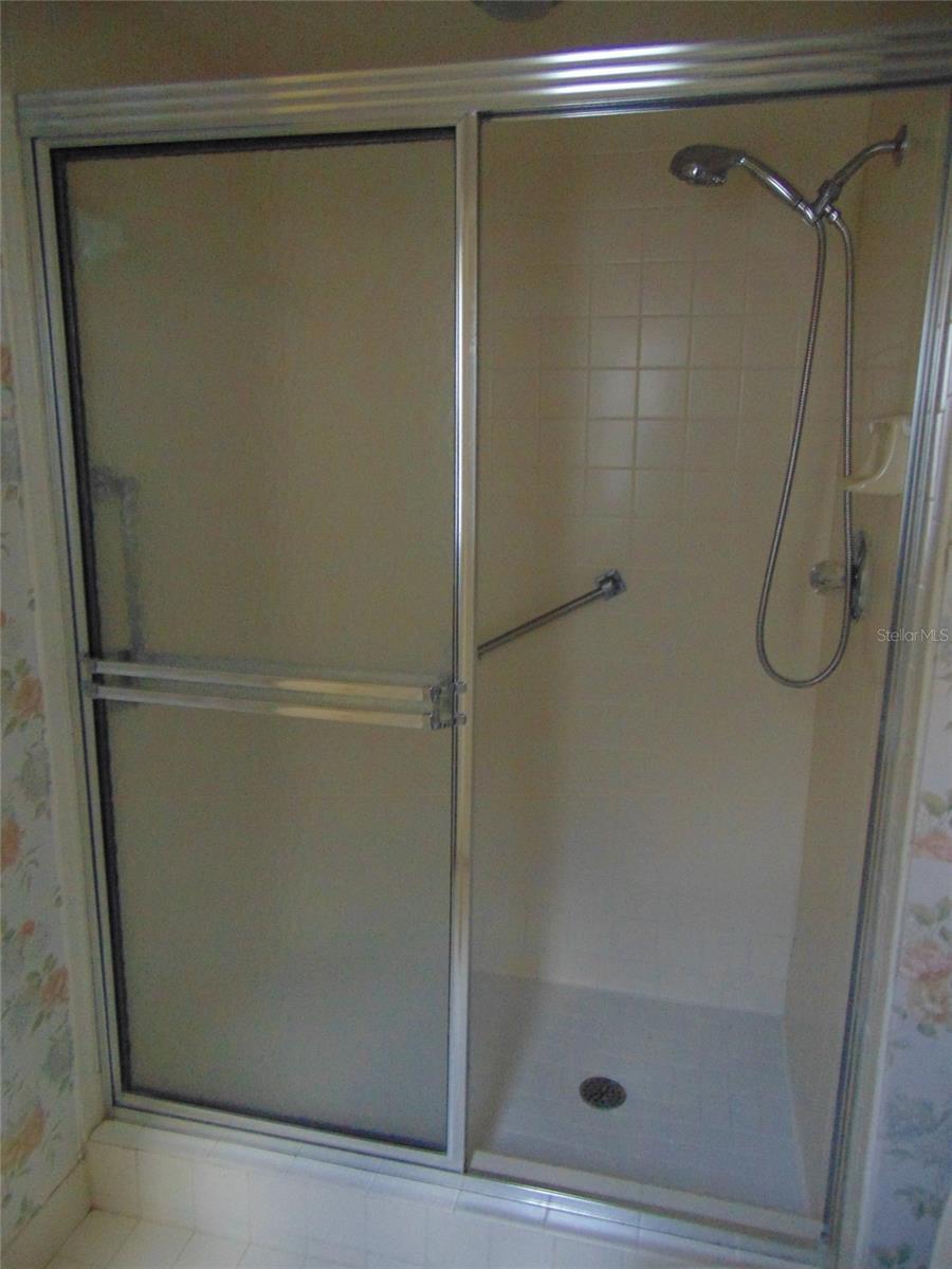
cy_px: 634
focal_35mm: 25
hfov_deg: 54.9
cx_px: 476
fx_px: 917
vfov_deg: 69.4
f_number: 3
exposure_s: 1/13
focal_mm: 4.5
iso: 400
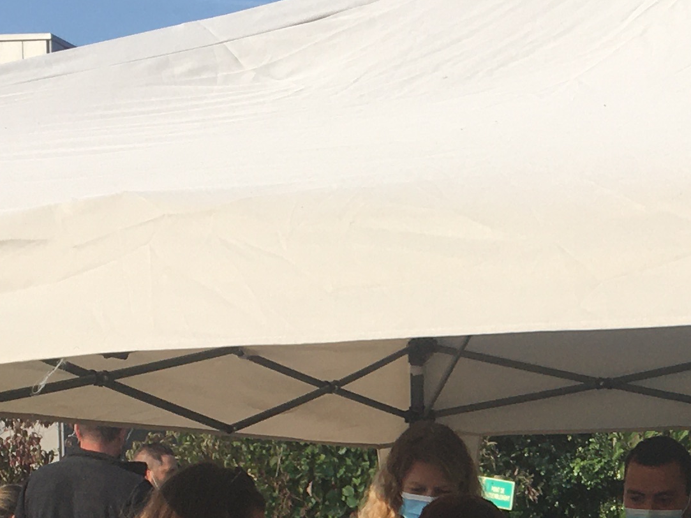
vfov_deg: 13.3
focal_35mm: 108
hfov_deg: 17.6
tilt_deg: -4.7
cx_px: 757
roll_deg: -0.4
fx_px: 2156
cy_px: 616
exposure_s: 1/1304
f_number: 2.2
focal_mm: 4.15
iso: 25
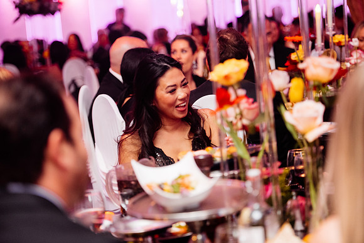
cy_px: 122
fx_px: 991
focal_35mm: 98
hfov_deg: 20.8
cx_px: 182
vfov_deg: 14.0
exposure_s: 1/200
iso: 2000
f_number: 2.8
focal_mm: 98
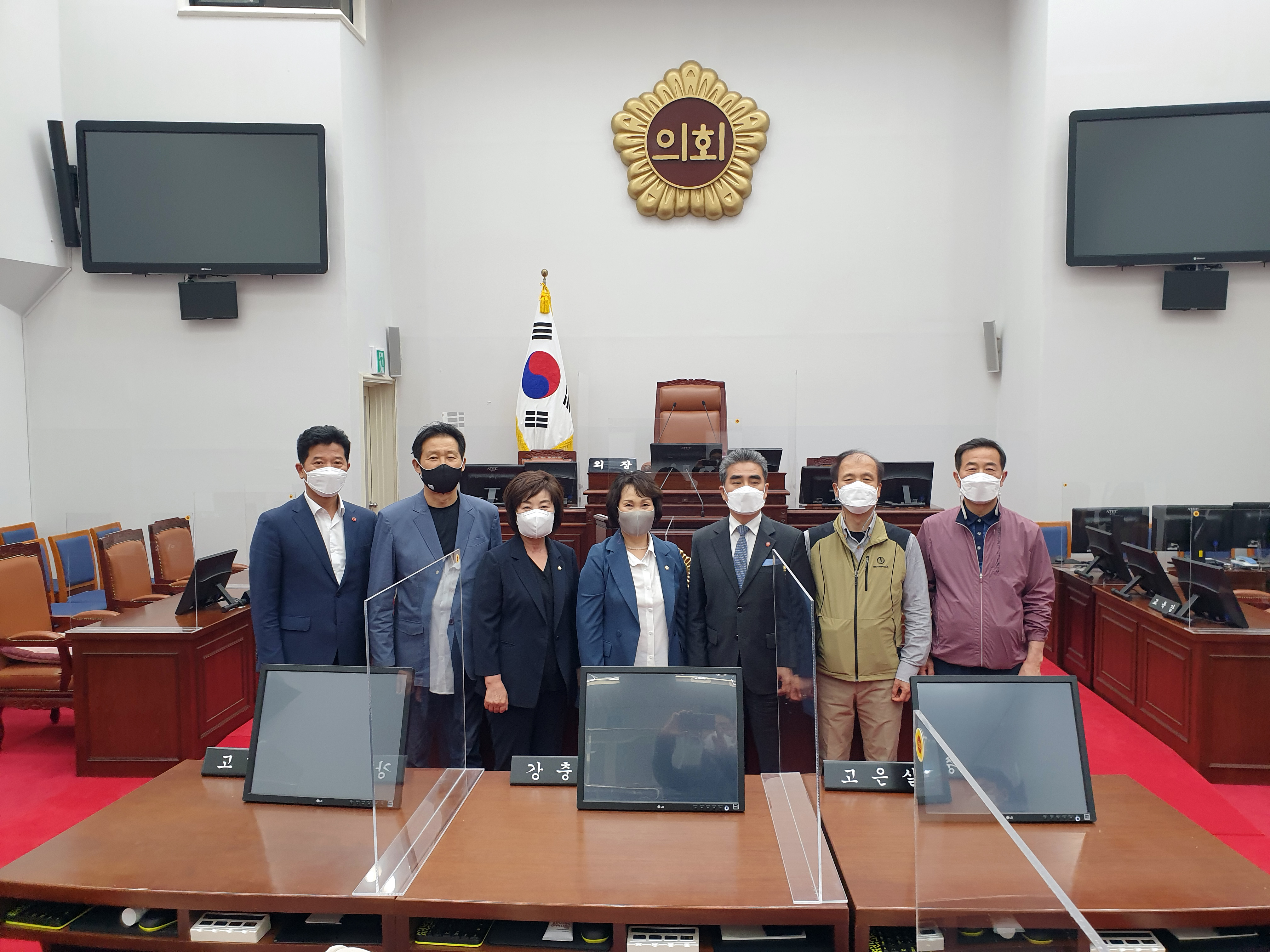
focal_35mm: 26
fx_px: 954
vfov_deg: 53.1
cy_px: 476
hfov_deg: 67.3
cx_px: 635
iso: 160
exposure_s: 1/60
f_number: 2.4
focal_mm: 4.3
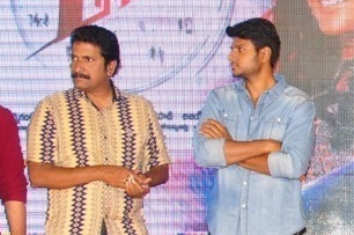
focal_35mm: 106
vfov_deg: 12.8
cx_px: 529
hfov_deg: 17.4
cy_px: 214
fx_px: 1041
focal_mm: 18
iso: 1000
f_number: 6.3
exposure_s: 1/125
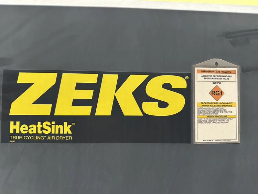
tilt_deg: +2.8
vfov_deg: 56.8
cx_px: 129
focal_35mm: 24
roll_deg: -0.1
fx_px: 179
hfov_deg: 71.6
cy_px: 97
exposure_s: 1/60
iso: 640
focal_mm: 6.86
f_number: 1.78
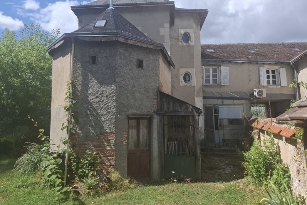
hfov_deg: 73.7
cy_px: 93
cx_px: 153
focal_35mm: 24
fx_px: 205
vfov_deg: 53.1
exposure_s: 1/1466
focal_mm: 5.54
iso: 50
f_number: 1.8
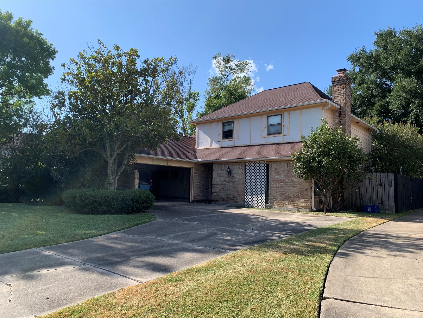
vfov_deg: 53.1
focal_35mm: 26
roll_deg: -2.3
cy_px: 159
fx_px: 318
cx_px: 212
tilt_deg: +4.9
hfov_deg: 67.3
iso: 25
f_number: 1.8
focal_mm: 4.25
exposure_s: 1/1282
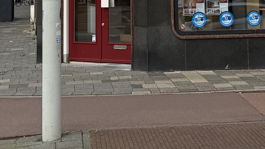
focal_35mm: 101
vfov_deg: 11.3
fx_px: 710
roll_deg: +1.2
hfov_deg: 21.1
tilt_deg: +8.4
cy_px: -109
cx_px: 164
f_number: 1.78
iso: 80
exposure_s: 1/2907
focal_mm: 6.76
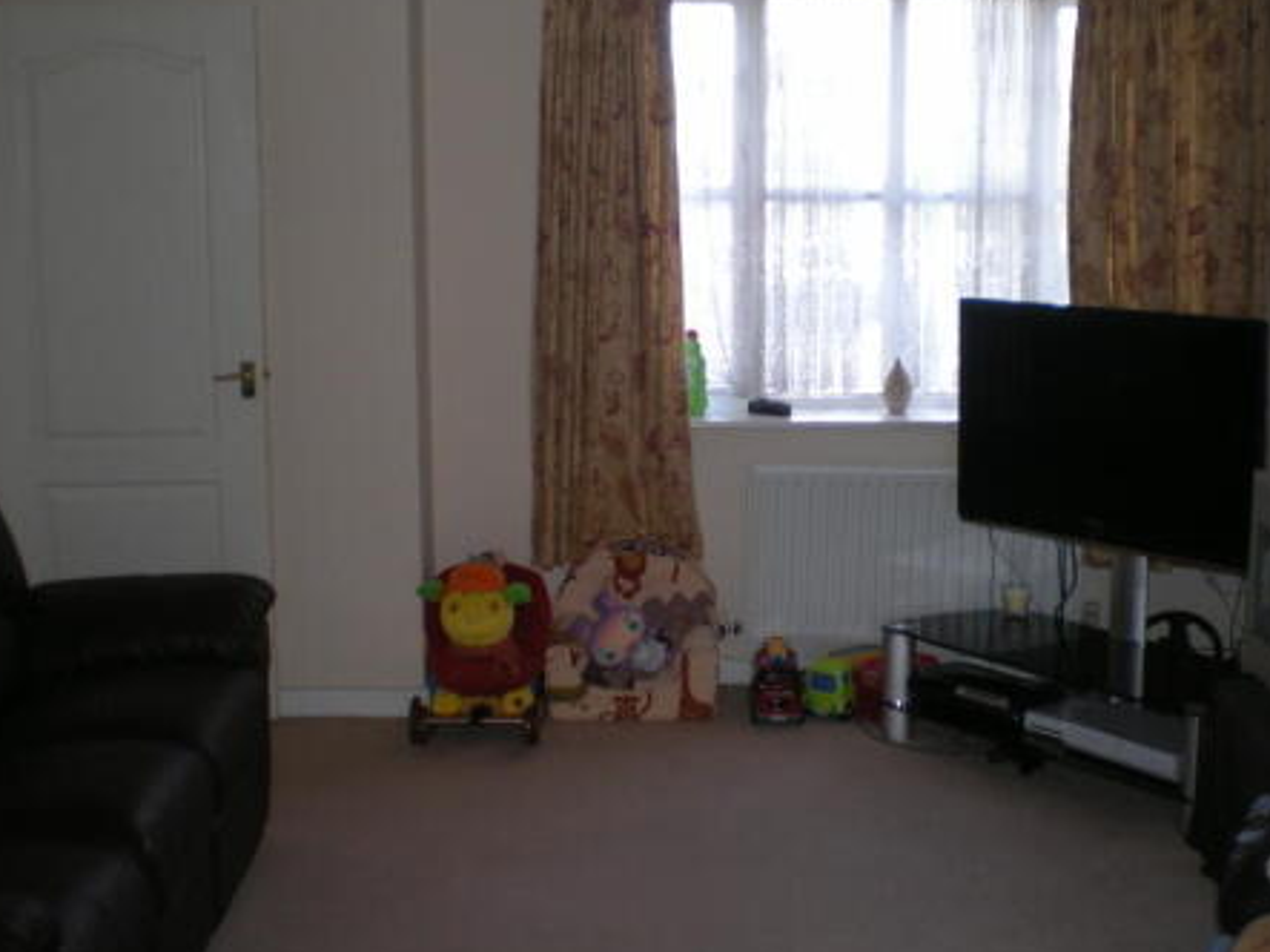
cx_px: 747
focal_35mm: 50
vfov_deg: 29.1
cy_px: 426
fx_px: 1834
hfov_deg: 38.1
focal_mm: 6.3
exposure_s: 1/32.6
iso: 87
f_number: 3.1
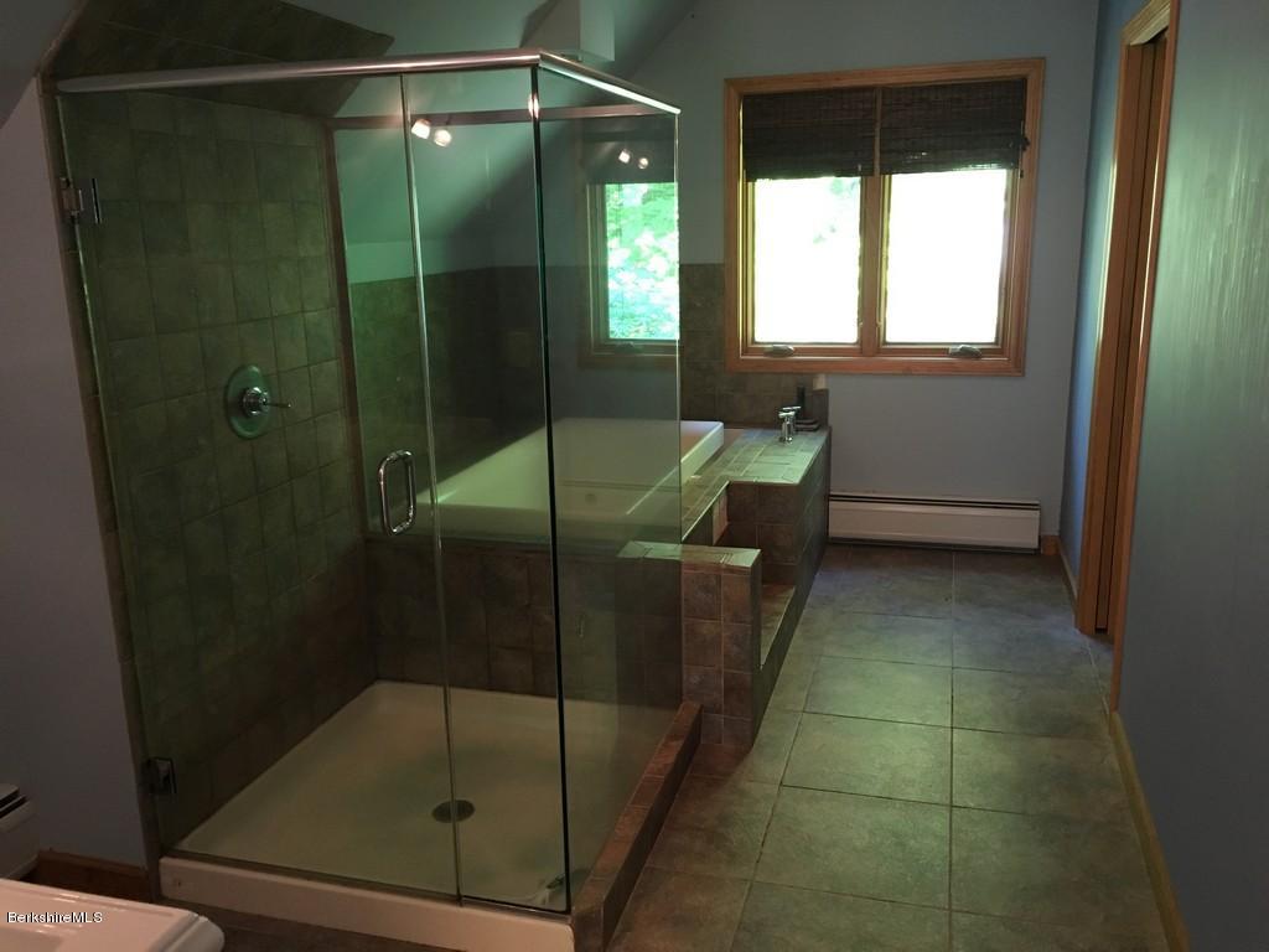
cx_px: 634
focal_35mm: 29
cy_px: 476
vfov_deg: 48.2
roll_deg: +0.4
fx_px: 1063
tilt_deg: -12.7
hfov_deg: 61.7
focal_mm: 4.15
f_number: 2.2
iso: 200
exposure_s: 1/24
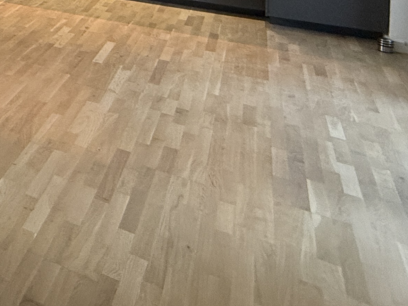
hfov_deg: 27.5
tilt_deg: -2.8
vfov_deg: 24.7
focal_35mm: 48
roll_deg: +0.1
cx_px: -203
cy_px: -131
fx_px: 566
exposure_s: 1/99
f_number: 2.2
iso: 250
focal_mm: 2.22
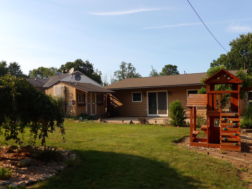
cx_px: 126
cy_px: 94
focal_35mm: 33
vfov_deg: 42.9
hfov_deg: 55.4
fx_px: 240
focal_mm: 5.9
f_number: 3.1
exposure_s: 1/765
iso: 100
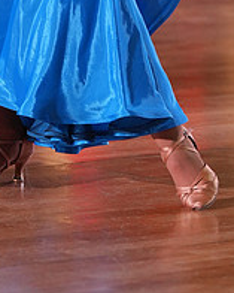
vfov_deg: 5.5
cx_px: 4
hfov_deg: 4.4
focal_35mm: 350
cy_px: -139
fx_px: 3028
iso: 1600
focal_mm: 126
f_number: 4
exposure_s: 1/500
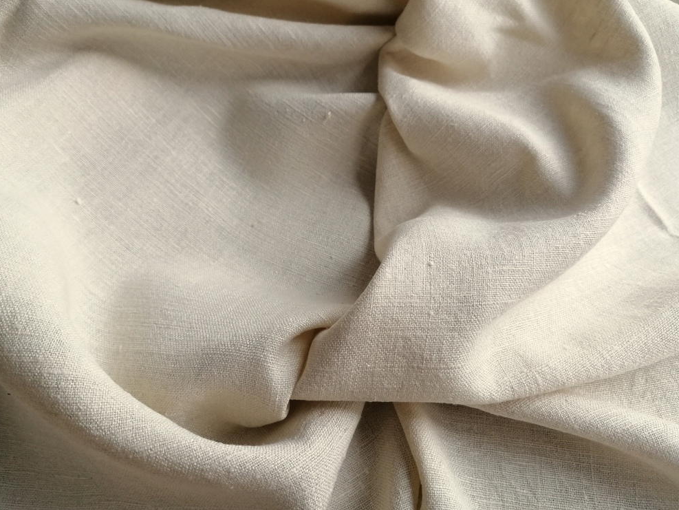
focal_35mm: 28
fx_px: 549
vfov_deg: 49.8
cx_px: 338
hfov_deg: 63.4
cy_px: 253
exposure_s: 1/60
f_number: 1.8
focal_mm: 4.75
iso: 200
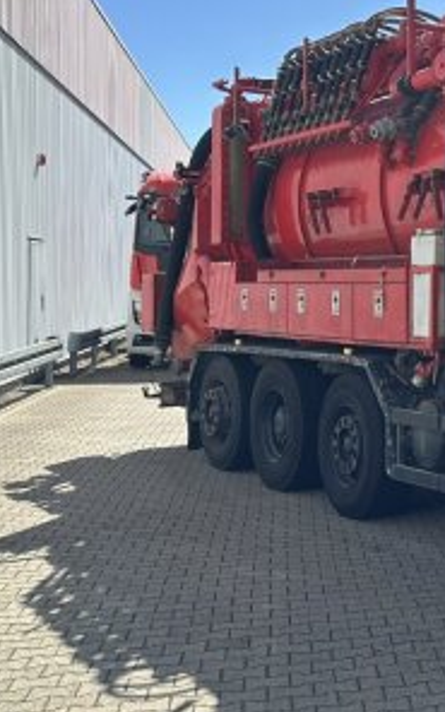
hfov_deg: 20.0
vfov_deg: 36.4
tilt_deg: +2.6
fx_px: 1067
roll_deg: +1.1
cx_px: 686
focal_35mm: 55
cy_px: 224
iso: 80
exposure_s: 1/3058
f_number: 1.78
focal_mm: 6.86
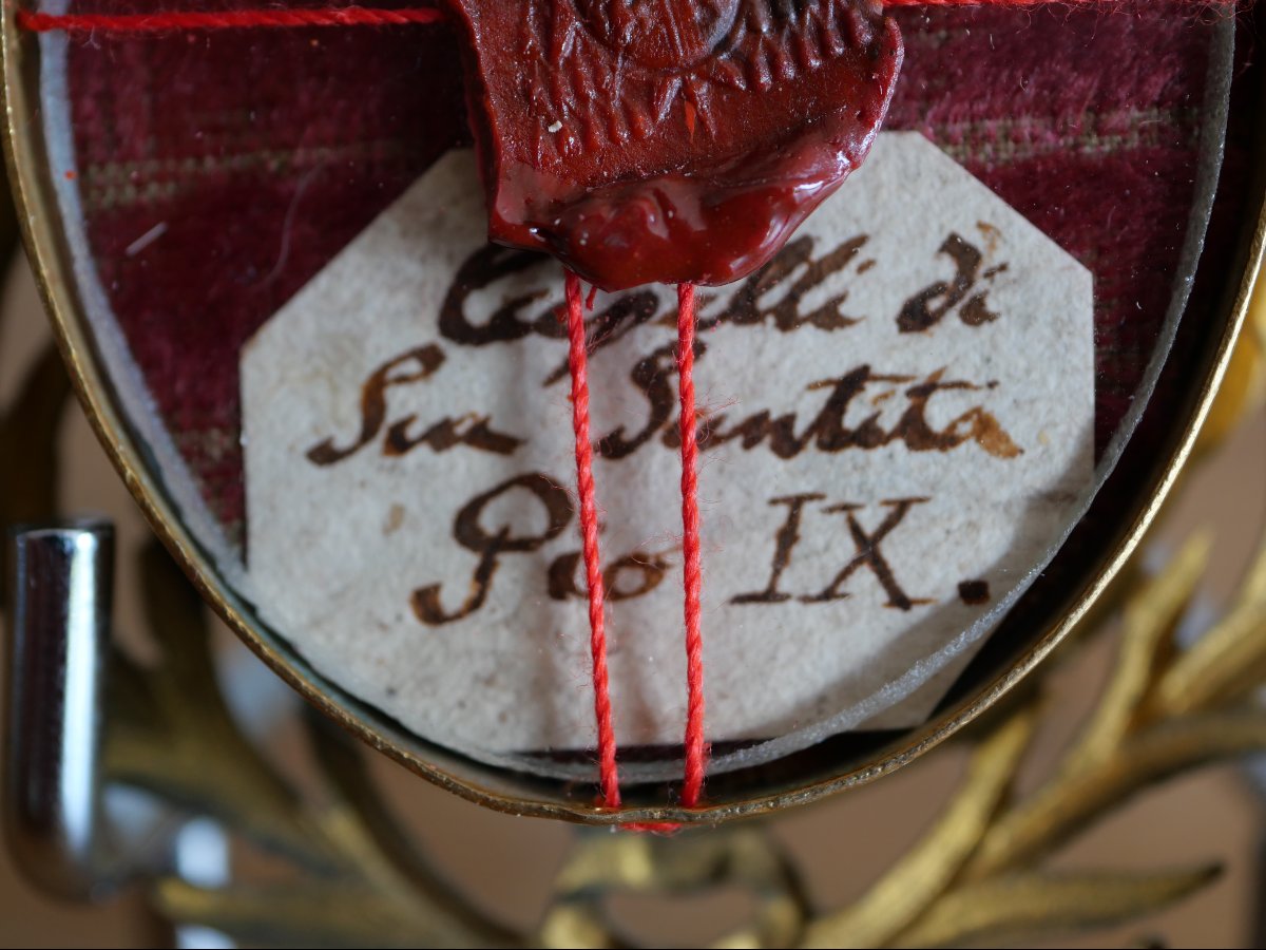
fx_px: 2194
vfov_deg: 24.4
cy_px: 475
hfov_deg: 32.2
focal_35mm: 60
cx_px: 633
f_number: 2.8
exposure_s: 1/60
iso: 400
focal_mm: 30
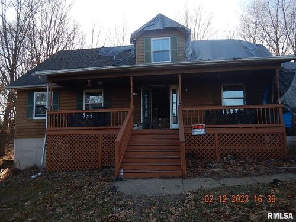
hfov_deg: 71.6
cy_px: 111
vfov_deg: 56.8
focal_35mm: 24
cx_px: 148
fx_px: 205
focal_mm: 4.3
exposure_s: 1/400
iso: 125
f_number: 2.8
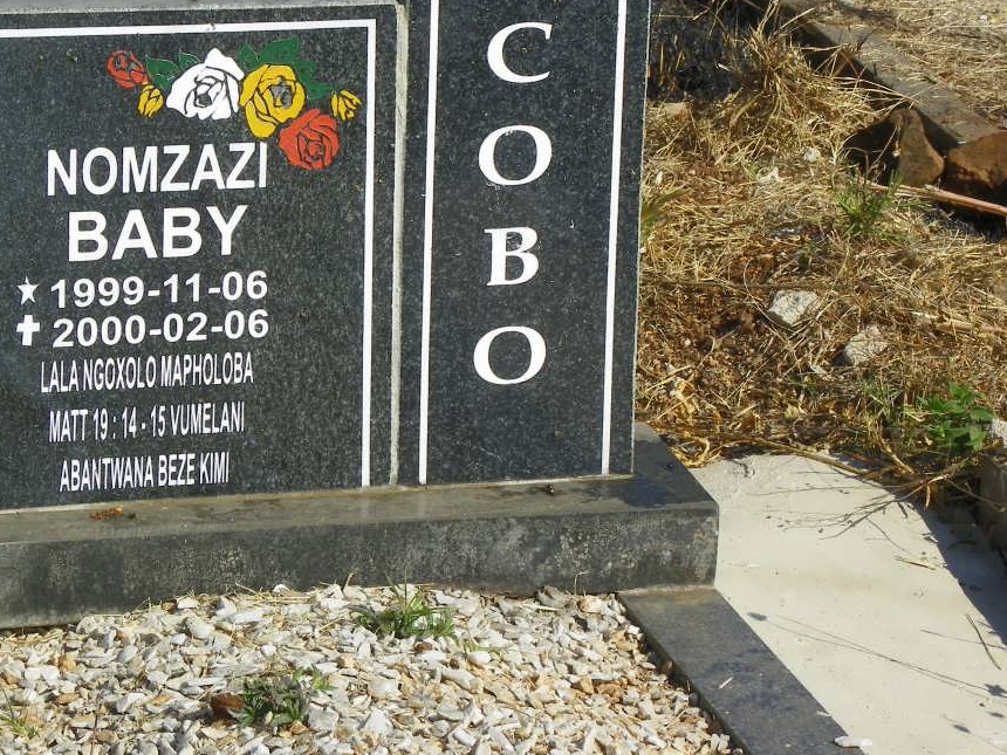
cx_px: 320
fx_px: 5236
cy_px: 261
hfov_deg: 11.0
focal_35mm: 180
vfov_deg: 8.2
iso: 64
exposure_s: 1/200
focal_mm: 23
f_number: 6.3
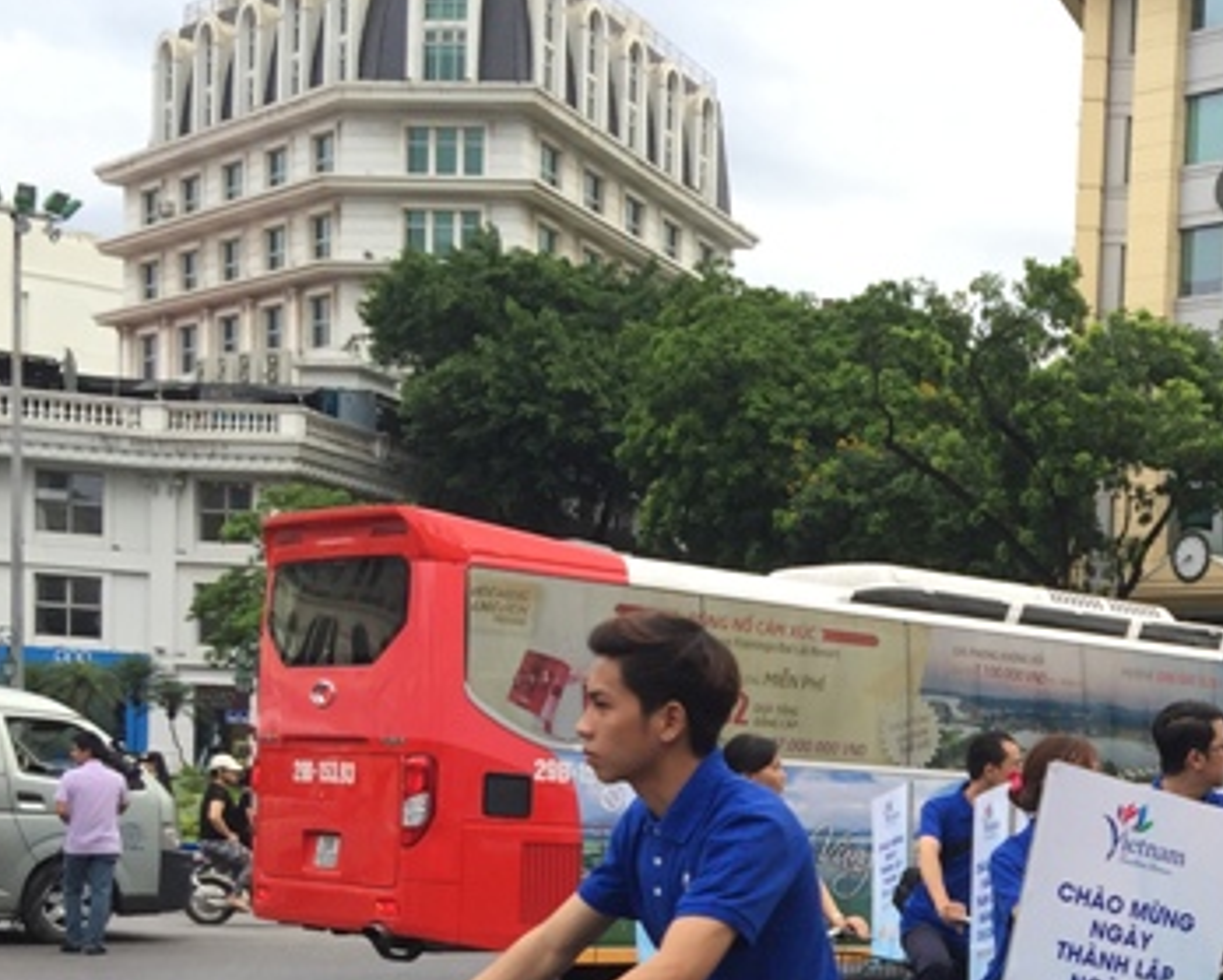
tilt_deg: -3.9
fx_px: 2355
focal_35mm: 65
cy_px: 1026
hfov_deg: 27.4
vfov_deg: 22.4
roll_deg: -4.7
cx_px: 1237
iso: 32
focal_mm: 4.15
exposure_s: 1/465
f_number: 2.2
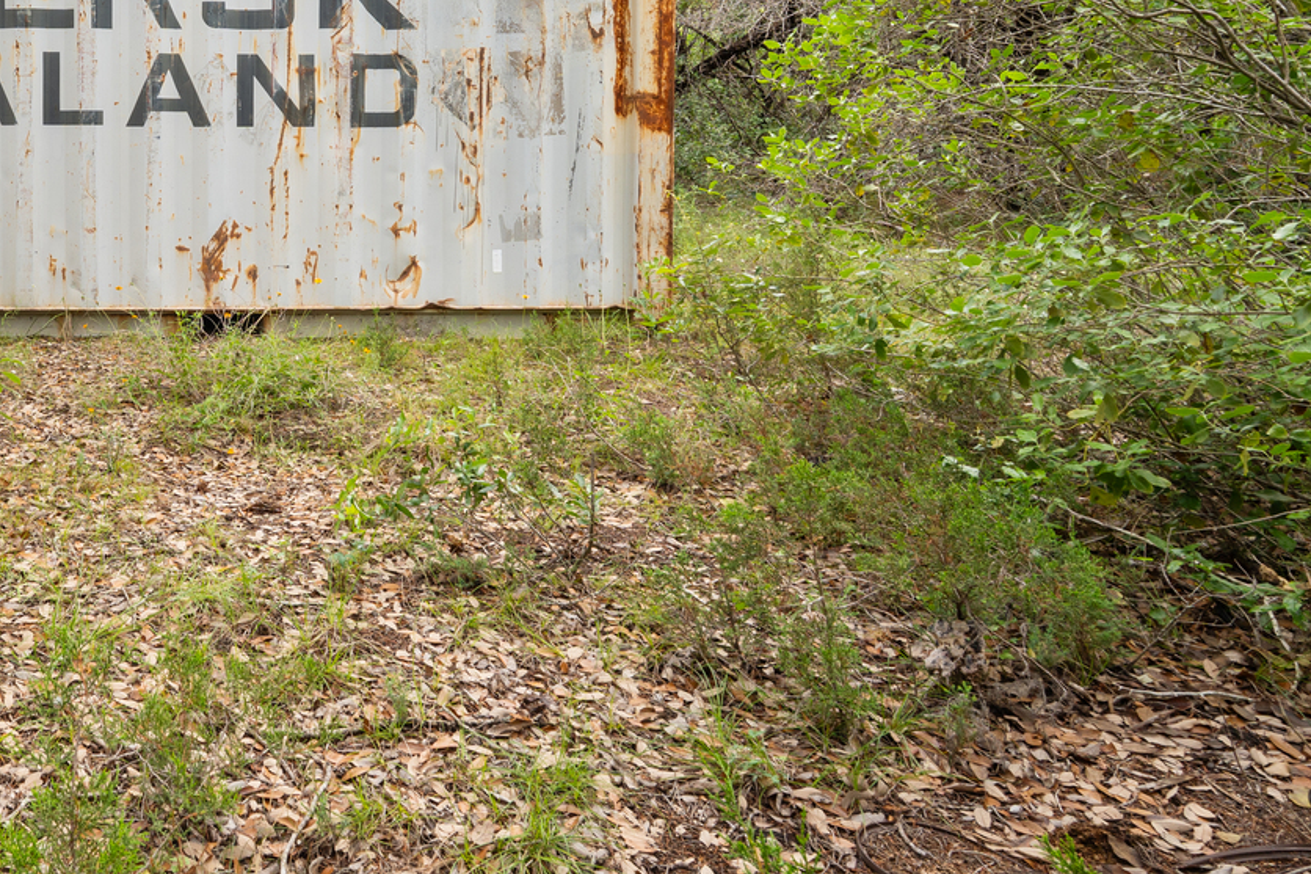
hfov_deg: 50.8
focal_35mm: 32
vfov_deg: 39.5
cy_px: 171
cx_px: 91
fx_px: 1164
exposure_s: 1/50
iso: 200
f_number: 9
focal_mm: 16.5
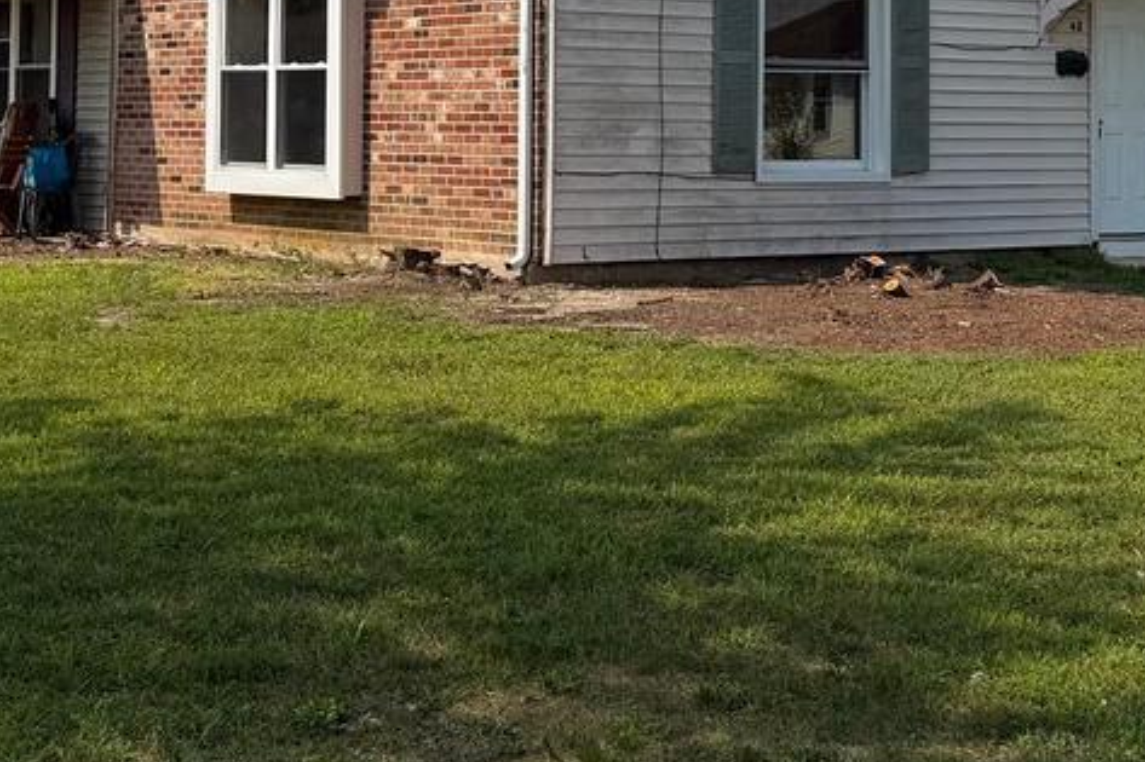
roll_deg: -0.7
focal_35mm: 76
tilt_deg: +5.1
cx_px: 600
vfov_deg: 17.4
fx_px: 2416
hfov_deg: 26.7
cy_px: -36
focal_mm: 6.76
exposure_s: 1/6173
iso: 80
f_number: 1.78
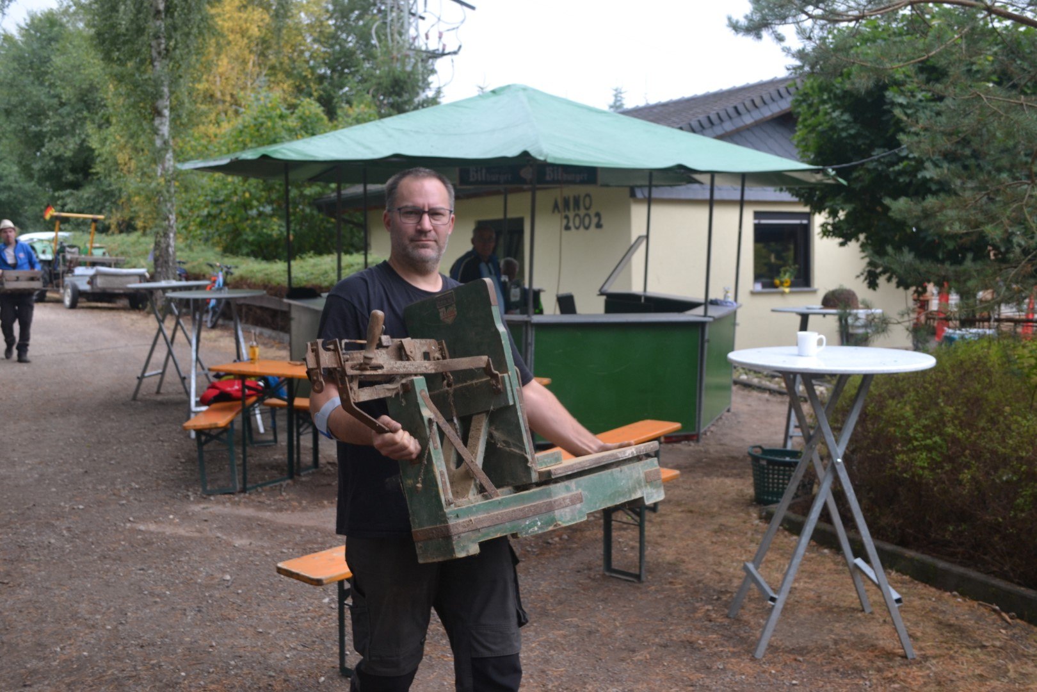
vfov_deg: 34.2
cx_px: 518
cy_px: 346
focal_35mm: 39
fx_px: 1123
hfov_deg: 49.6
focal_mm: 26
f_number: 5.6
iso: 180
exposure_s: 1/125
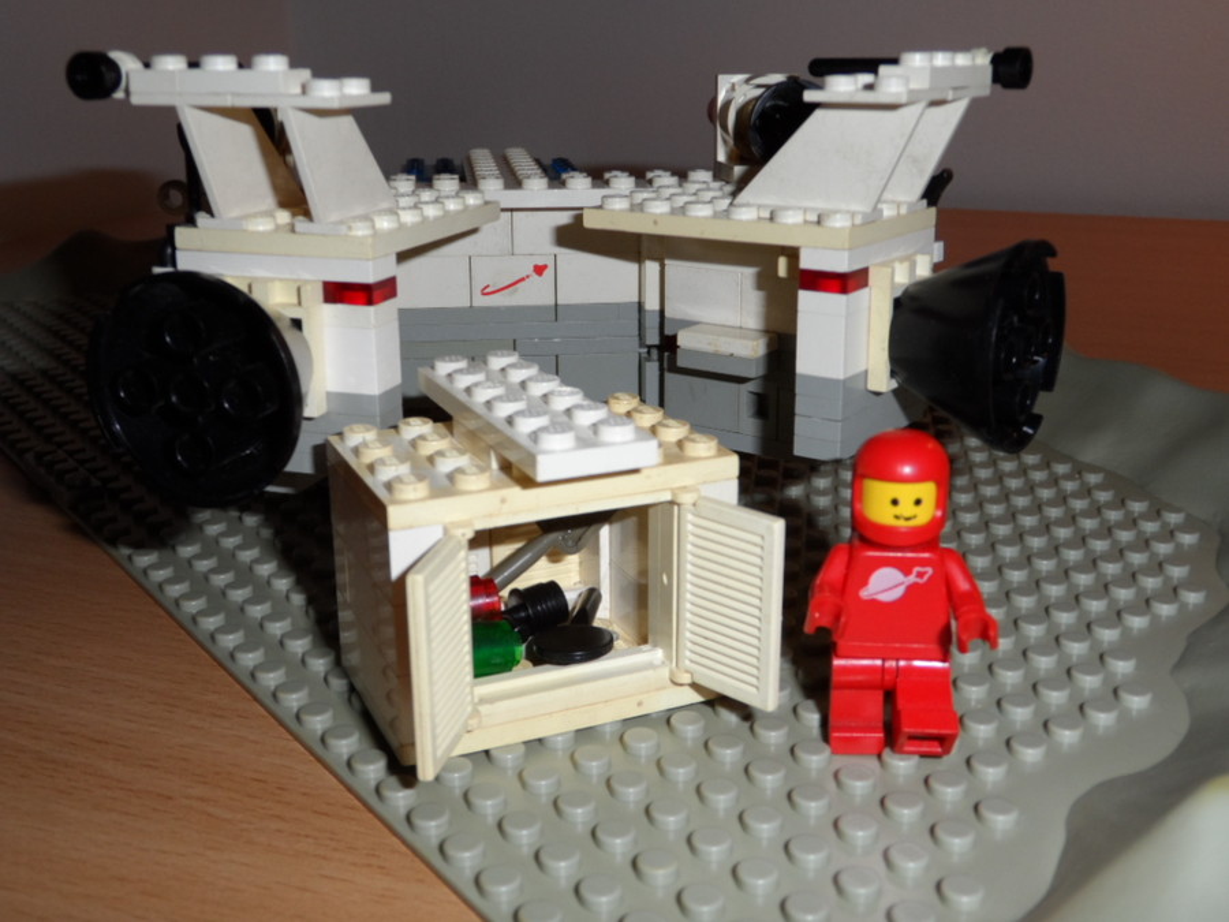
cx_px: 614
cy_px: 461
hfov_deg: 45.8
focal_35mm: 41
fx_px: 1456
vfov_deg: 35.1
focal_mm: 6.8
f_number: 3.7
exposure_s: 1/45
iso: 100
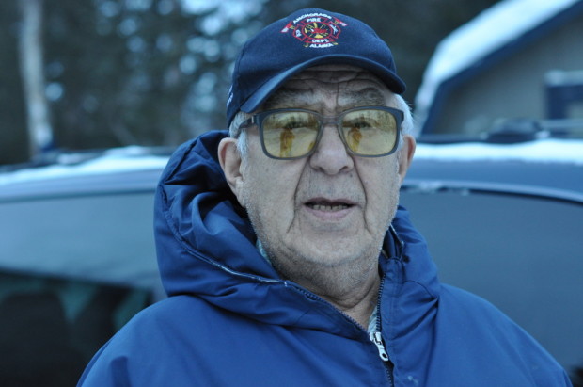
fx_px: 1212
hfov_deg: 27.0
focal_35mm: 75
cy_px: 194
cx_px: 292
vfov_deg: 18.1
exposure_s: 1/30
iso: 900
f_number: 2.8
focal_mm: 50
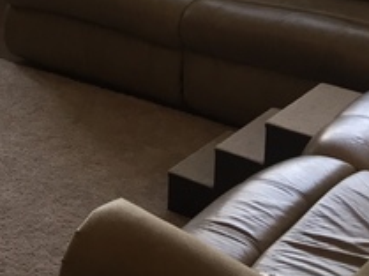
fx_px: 947
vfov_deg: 15.3
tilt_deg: -7.9
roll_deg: -0.4
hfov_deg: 20.7
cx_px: -60
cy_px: -133
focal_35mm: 89
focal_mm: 4.15
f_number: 2.2
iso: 32
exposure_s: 1/30
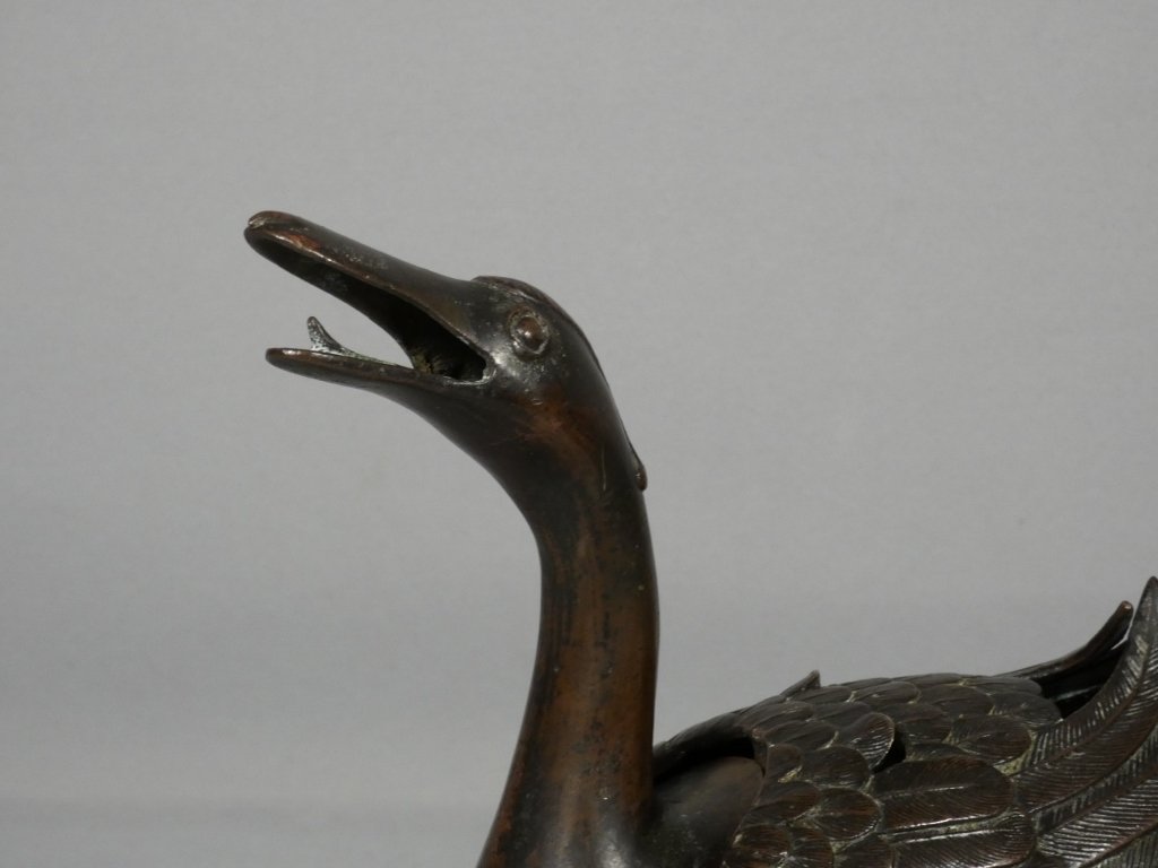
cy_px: 434
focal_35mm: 102
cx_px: 579
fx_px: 3412
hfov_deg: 19.3
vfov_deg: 14.5
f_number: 4.9
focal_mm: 18.3
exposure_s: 1/80
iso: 400
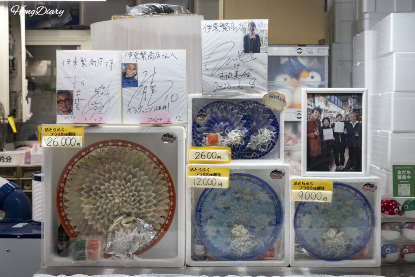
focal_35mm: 50
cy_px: 138
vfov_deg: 27.0
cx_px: 208
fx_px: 576
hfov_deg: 39.6
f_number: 5.6
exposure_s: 1/160
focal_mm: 50
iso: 1250
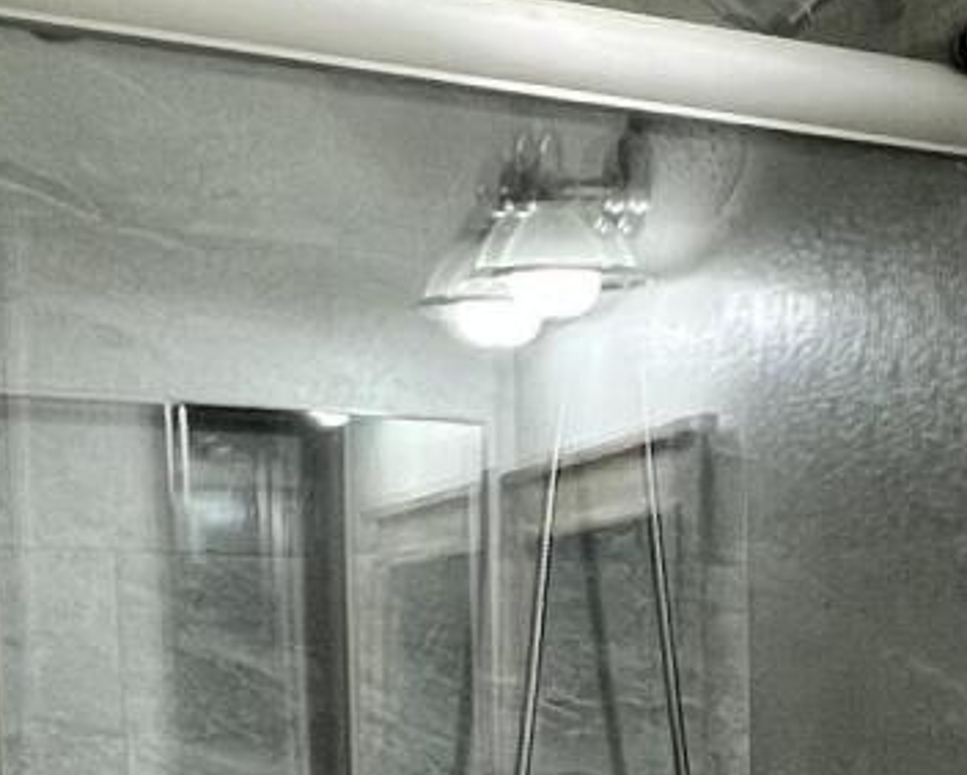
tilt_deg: -6.1
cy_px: 976
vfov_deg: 19.8
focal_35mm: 72
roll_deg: +0.1
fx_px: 2062
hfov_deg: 25.0
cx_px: 992
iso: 125
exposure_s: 1/120
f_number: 1.8
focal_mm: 1.57
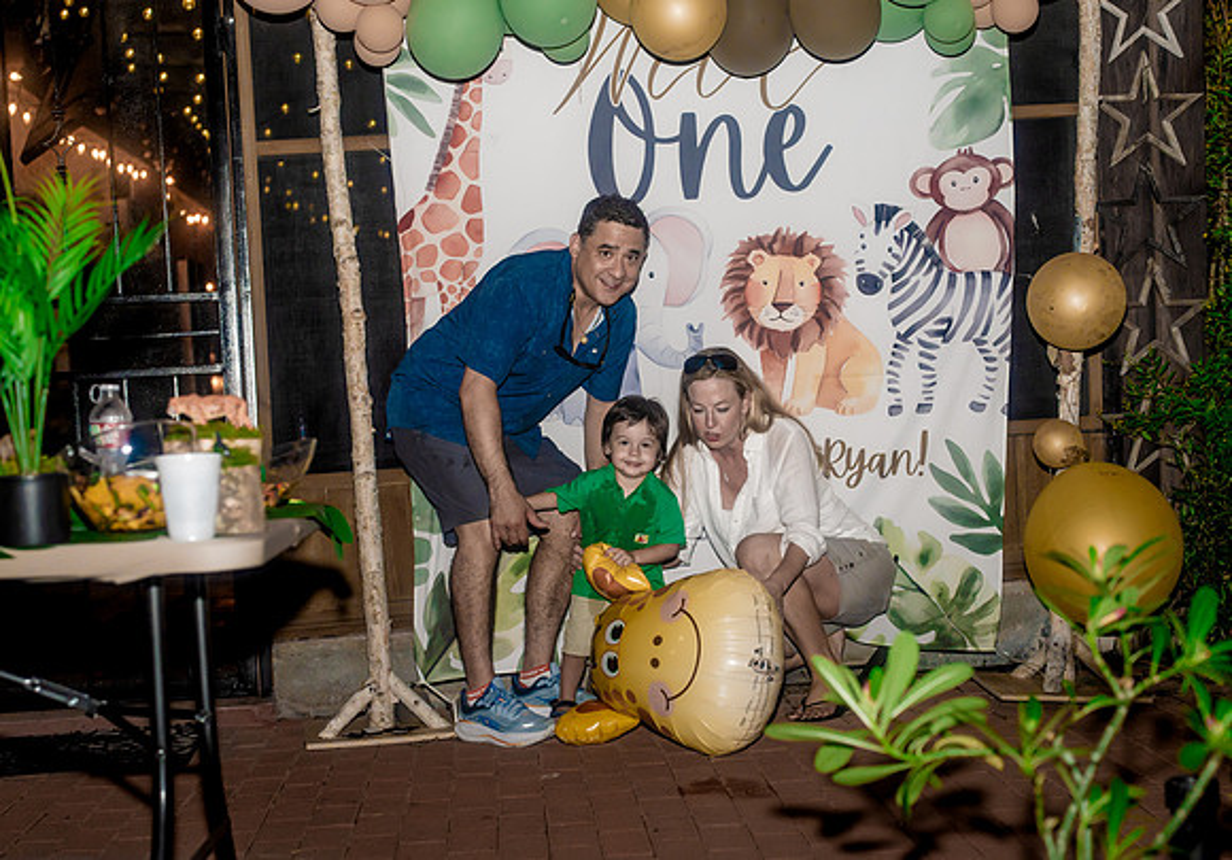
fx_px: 2006
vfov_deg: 24.2
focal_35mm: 58
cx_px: 628
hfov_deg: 34.1
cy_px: 460
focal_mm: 49
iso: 2000
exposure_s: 1/200
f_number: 3.2
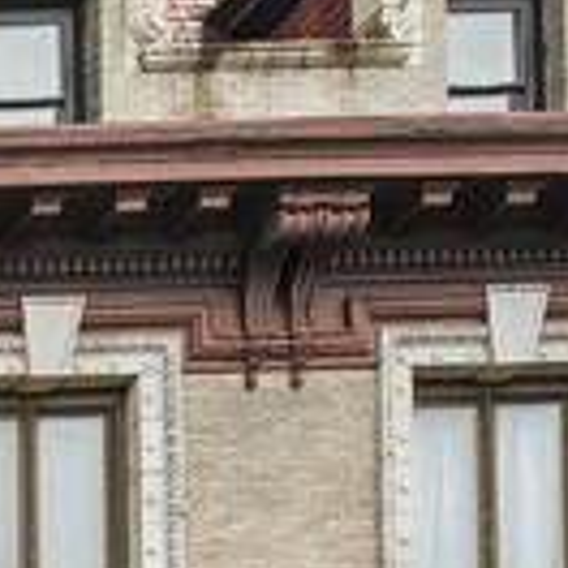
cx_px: -1760
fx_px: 2135
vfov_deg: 11.4
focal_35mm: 115
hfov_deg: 8.0
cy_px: 1534
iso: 320
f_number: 7.1
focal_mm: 14
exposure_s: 1/160
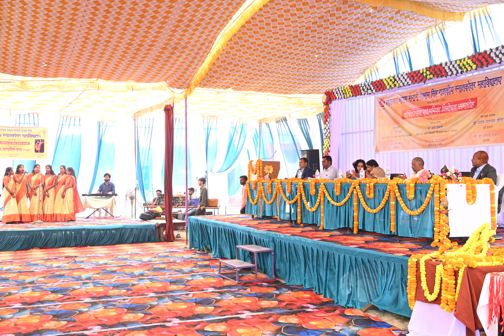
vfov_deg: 34.2
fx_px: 546
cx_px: 252
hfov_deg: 49.6
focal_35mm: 39
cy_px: 168
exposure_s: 1/125
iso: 800
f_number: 7.1
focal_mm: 26
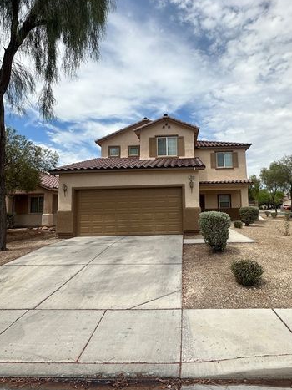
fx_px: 225
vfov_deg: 81.7
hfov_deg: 65.3
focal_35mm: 20
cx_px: 177
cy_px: 187
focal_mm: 2.22
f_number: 2.2
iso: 50
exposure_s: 1/2681
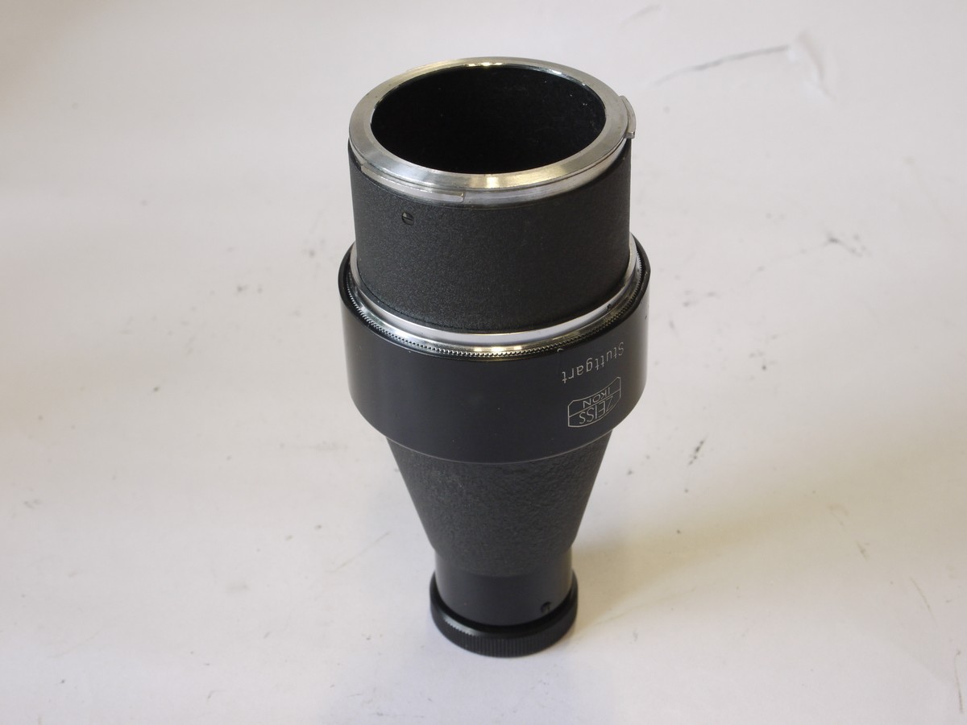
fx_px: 1732
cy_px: 362
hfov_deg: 31.2
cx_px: 484
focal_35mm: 62
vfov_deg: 23.7
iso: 400
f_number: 11
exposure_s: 1/15
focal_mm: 31
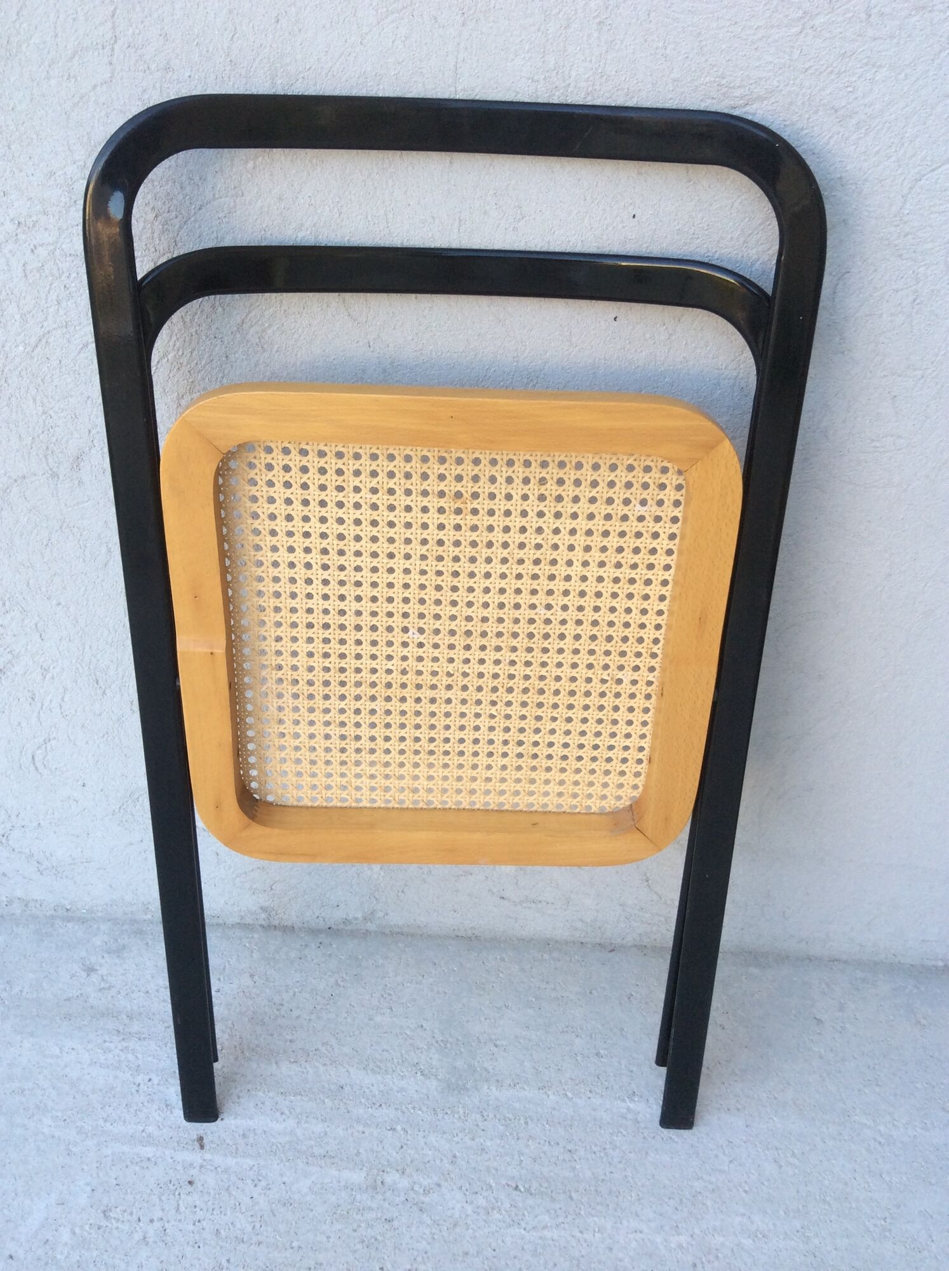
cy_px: 636
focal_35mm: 32
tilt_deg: -37.1
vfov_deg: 56.9
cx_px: 474
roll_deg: -2.0
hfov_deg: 44.1
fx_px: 1173
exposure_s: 1/100
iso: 40
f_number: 2.4
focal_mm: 3.3
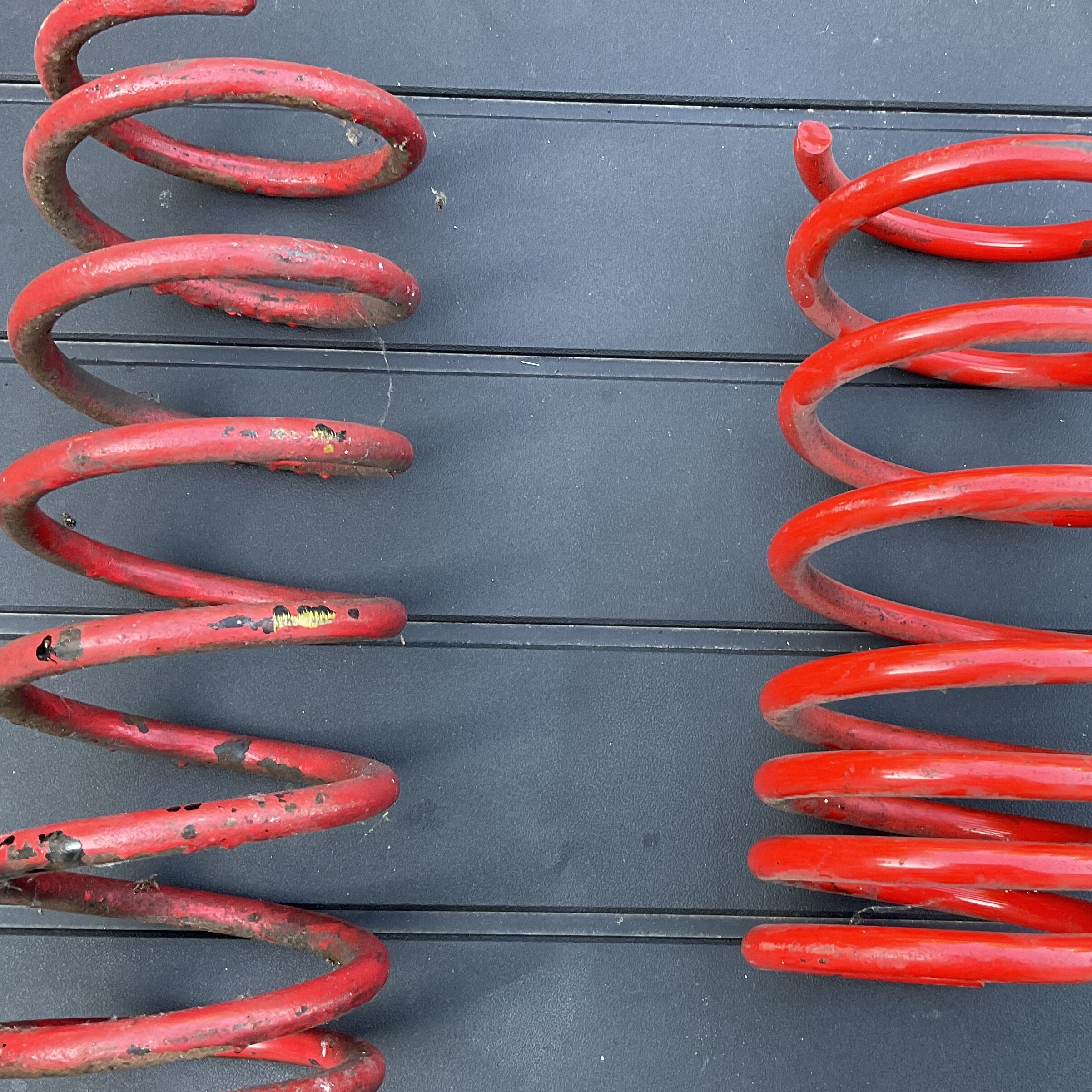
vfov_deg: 39.2
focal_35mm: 43
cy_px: 561
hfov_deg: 38.9
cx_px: 686
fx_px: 1535
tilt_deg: -80.3
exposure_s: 1/120
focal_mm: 3
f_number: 1.8
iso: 50
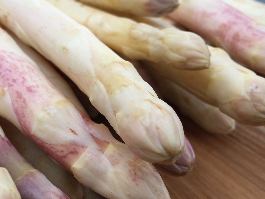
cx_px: 121
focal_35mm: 40
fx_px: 306
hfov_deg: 46.8
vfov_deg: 35.9
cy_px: 103
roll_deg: -0.6
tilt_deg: -34.2
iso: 32
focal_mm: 4.15
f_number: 2.2
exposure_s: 1/216
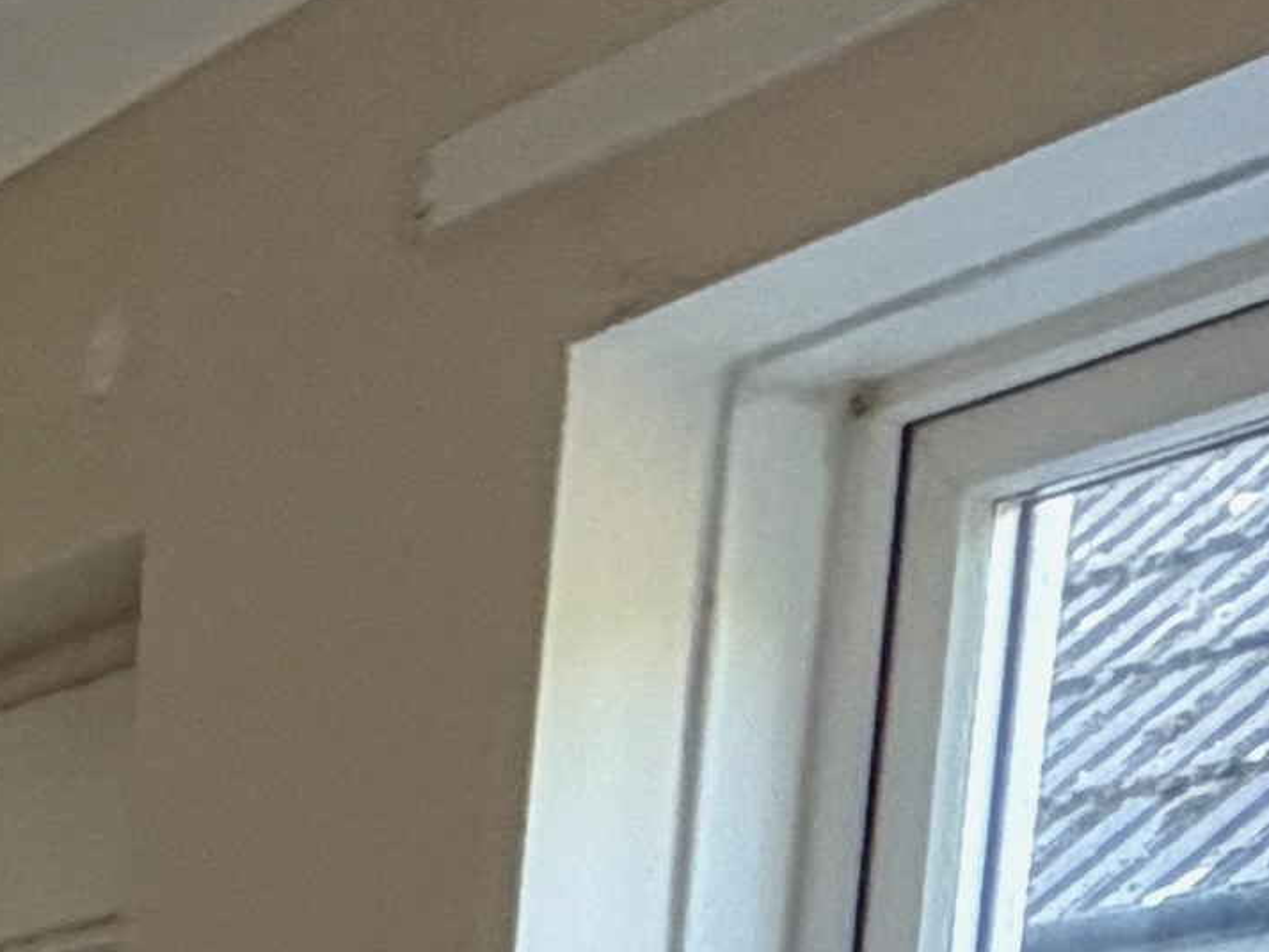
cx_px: -1674
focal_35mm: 112
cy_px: 2217
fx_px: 4107
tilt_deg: -9.7
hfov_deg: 13.4
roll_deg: +0.4
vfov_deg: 11.2
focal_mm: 2.22
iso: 320
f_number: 2.2
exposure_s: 1/100
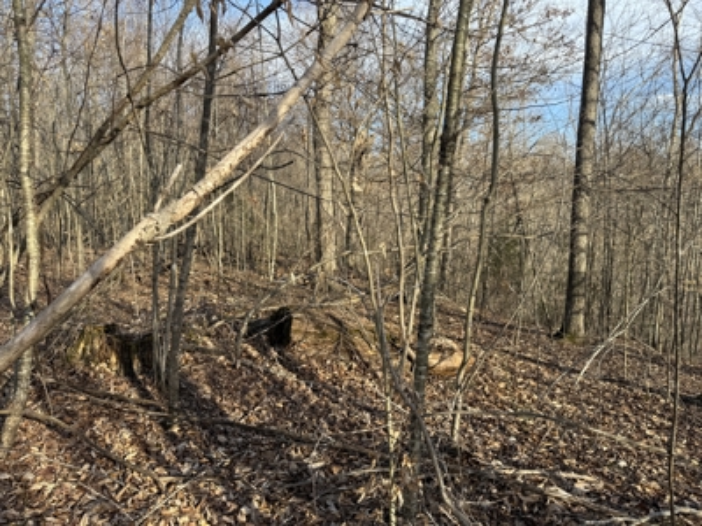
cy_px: 263
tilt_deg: -5.6
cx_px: 351
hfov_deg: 71.6
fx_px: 487
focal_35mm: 24
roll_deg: +0.1
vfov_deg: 56.8
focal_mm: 6.76
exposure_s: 1/1018
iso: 80
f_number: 1.78
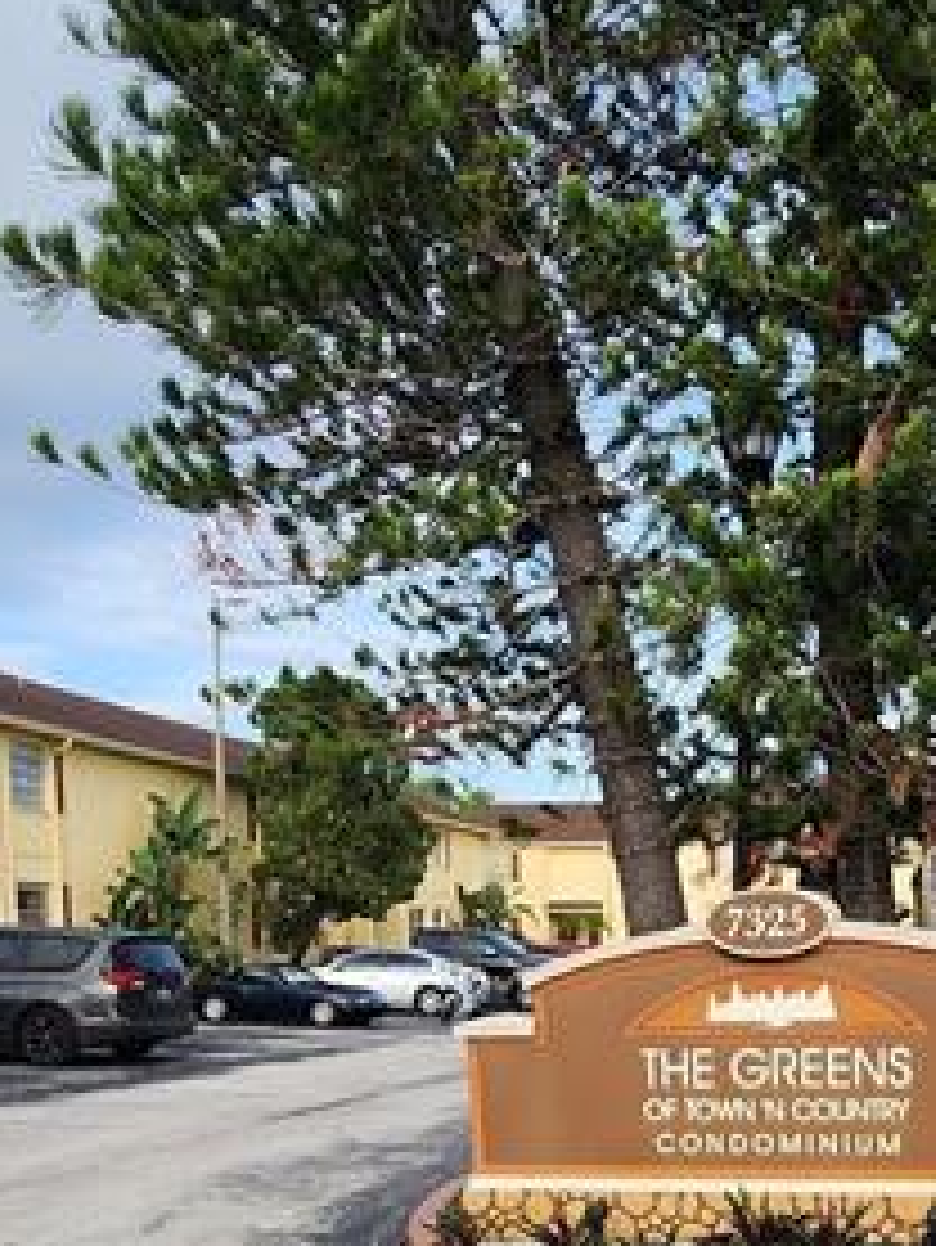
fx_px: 1297
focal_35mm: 36
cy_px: 1134
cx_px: 675
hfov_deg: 38.9
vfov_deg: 46.1
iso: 50
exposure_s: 1/914
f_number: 2.2
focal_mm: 2.2
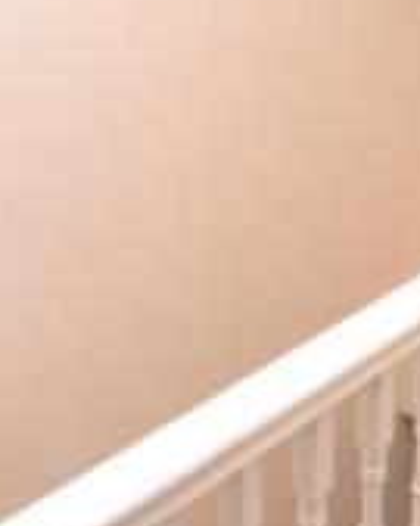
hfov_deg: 21.6
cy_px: 82
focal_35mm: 71
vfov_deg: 26.2
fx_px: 1101
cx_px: 216
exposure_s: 1/60
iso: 900
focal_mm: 13
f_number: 3.5
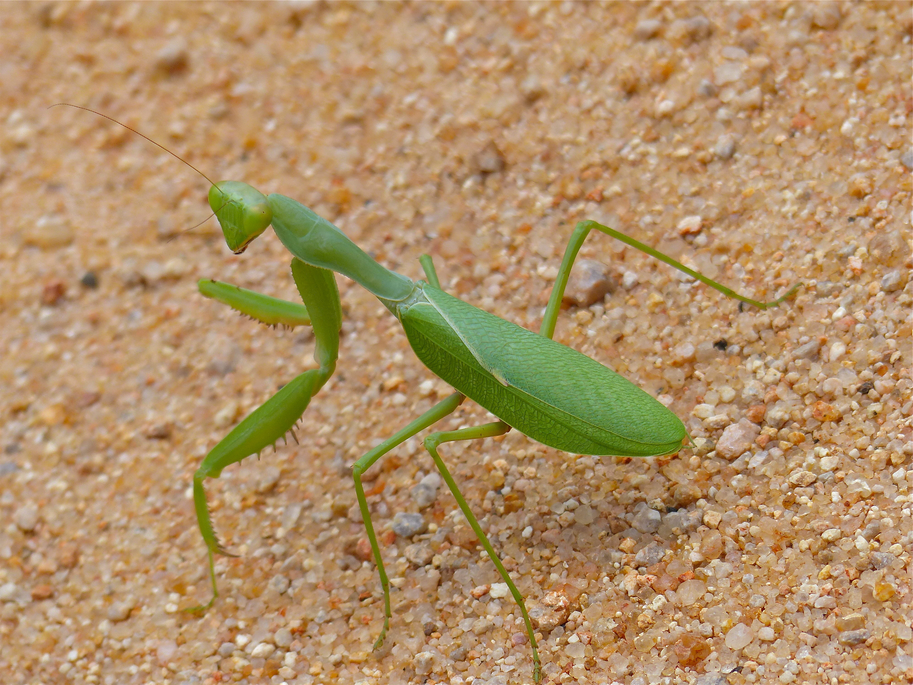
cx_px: 456
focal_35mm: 600
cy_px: 342
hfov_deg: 3.3
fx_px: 15825
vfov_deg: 2.5
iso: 100
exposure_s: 1/1300
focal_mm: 108
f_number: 3.2
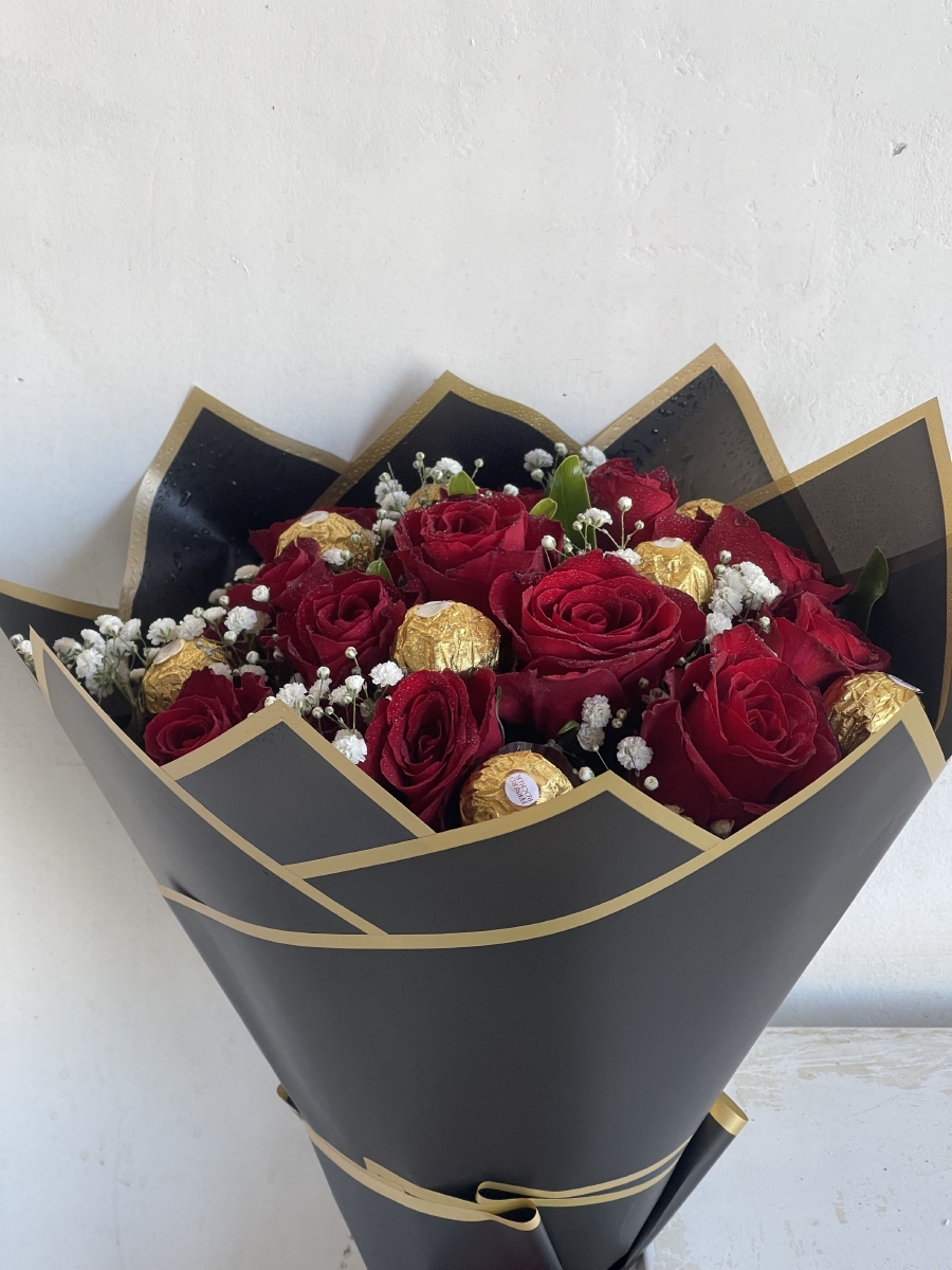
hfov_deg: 22.9
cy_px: 635
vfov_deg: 30.3
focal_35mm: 64
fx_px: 2347
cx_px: 476
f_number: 2.2
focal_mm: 7.5
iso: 100
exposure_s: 1/99
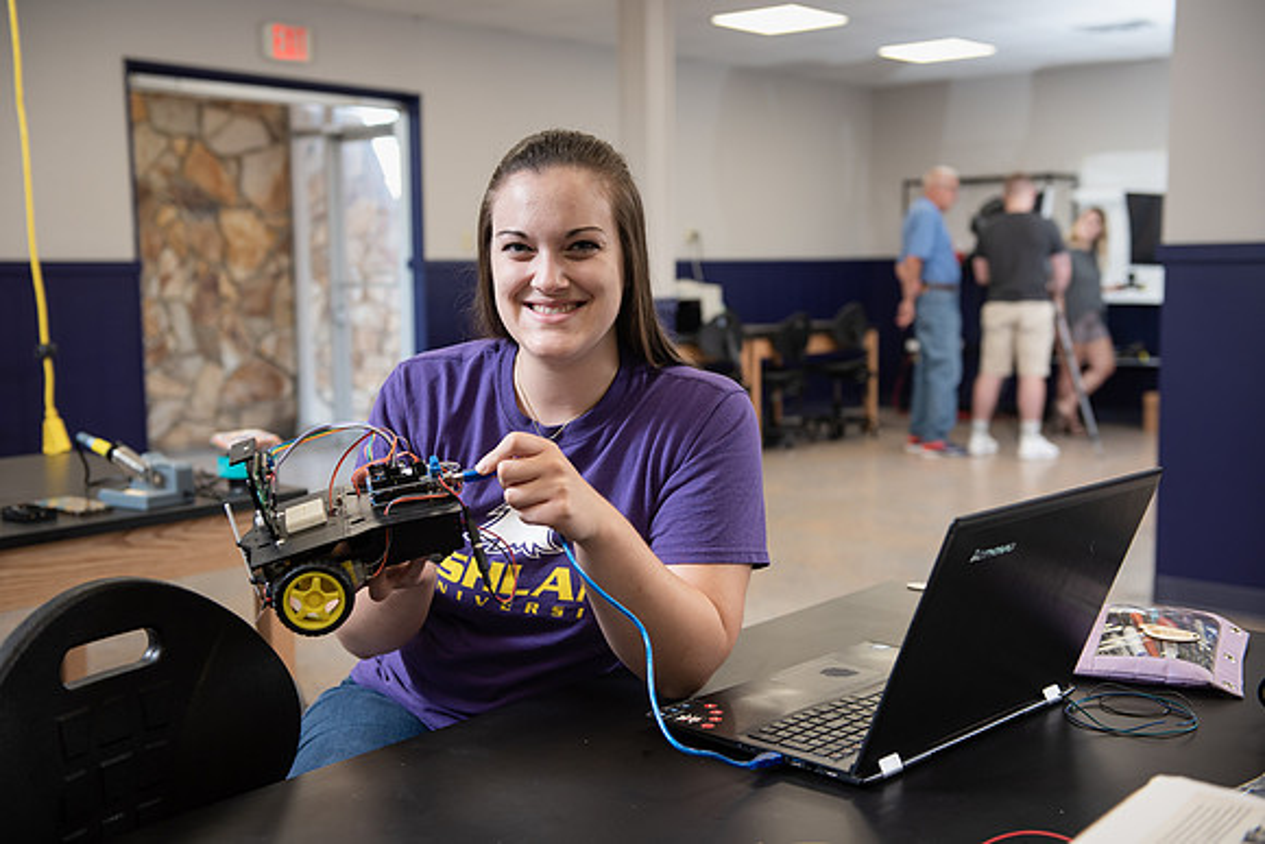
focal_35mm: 42
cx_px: 632
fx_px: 1476
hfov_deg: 46.4
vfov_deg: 31.9
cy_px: 422
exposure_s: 1/200
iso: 640
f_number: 4
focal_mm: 42
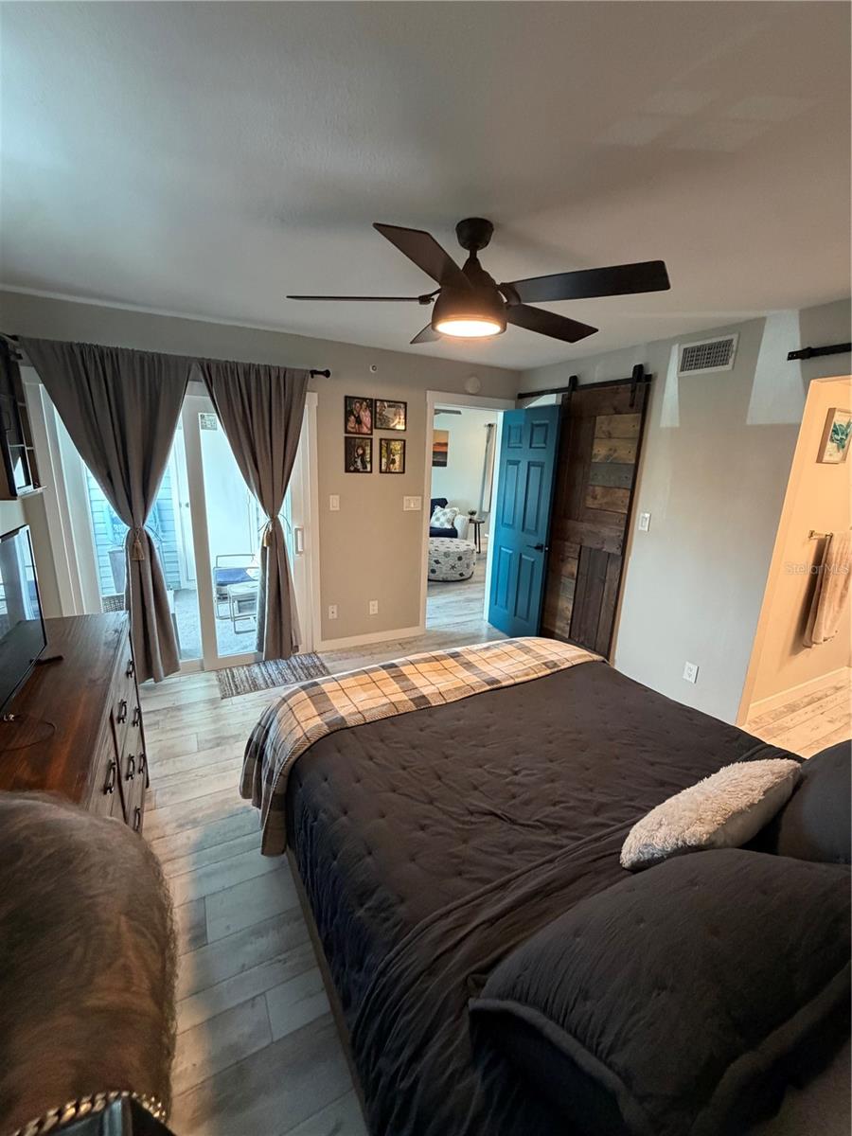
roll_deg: -2.0
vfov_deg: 102.1
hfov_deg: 85.7
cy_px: 568
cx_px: 426
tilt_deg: -13.9
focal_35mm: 14
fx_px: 459
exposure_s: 1/60
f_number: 2.2
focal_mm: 2.22
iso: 500
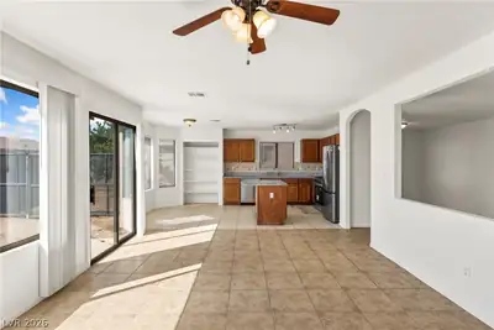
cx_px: 247
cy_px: 165
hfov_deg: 86.9
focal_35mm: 19
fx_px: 261
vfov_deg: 64.6
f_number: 8
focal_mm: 19
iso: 400
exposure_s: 1/15
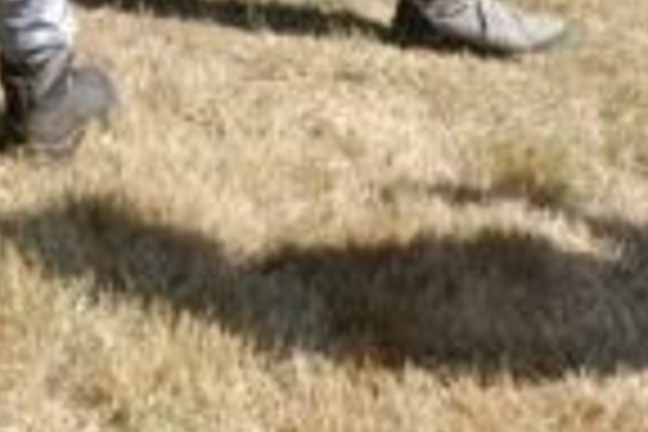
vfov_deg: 6.6
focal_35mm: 192
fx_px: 3456
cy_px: -788
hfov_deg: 10.6
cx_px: 22
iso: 200
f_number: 8
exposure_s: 1/500
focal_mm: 18
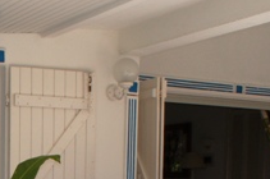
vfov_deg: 15.3
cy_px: 269
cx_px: -68
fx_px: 614
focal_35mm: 82
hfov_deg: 22.5
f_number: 16
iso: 200
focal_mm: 18
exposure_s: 1/160
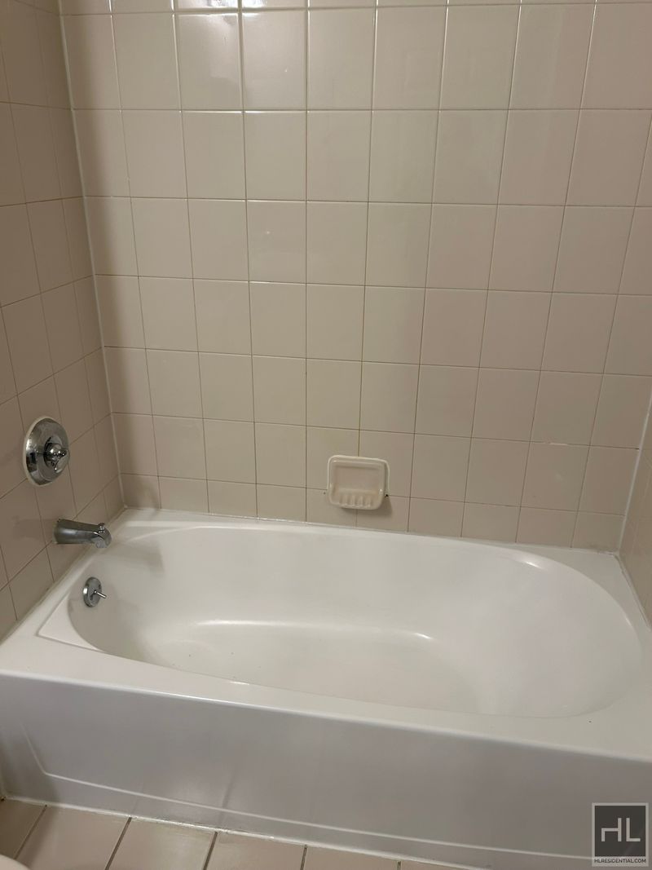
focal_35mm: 26
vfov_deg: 67.3
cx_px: 326
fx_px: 653
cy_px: 435
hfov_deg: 53.1
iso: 64
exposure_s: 1/60
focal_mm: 5.7
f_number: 1.5
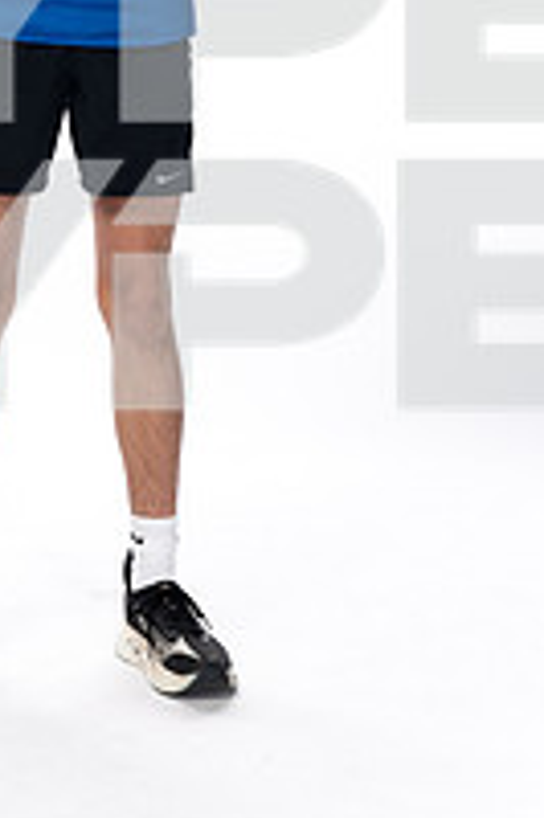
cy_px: 0
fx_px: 2611
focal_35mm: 115
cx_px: 74
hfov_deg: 11.8
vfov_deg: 17.4
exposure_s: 1/250
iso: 640
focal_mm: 51
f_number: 8
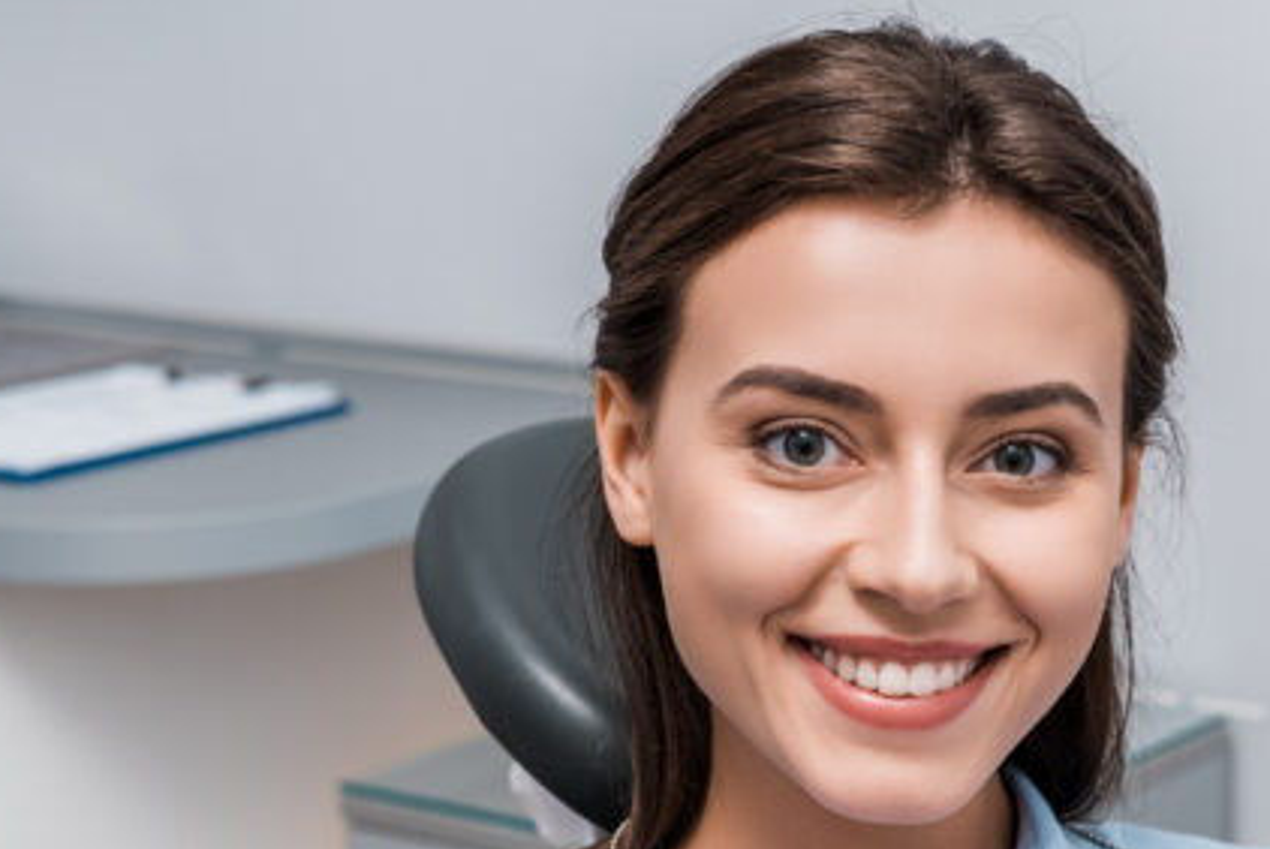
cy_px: 712
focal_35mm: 91
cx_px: 1017
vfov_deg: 14.9
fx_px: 3212
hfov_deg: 22.1
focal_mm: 50
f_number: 5
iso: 100
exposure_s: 1/160
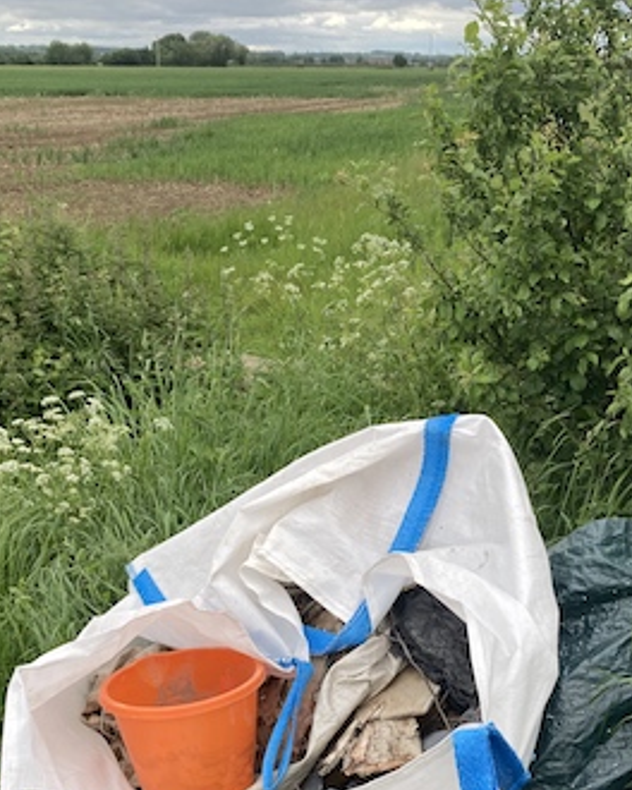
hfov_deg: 28.6
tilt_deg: -22.1
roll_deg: -0.7
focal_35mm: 53
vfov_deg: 34.6
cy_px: 591
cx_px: 354
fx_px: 1239
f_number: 1.8
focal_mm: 3.99
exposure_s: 1/343
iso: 20
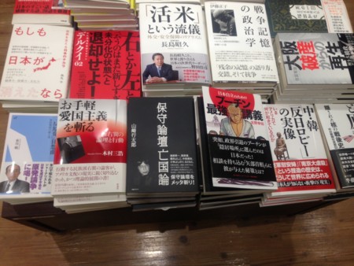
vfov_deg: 43.0
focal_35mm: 33
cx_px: 177
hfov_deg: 55.3
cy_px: 133
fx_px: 338
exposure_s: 1/40
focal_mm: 4.13
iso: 64
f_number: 2.4
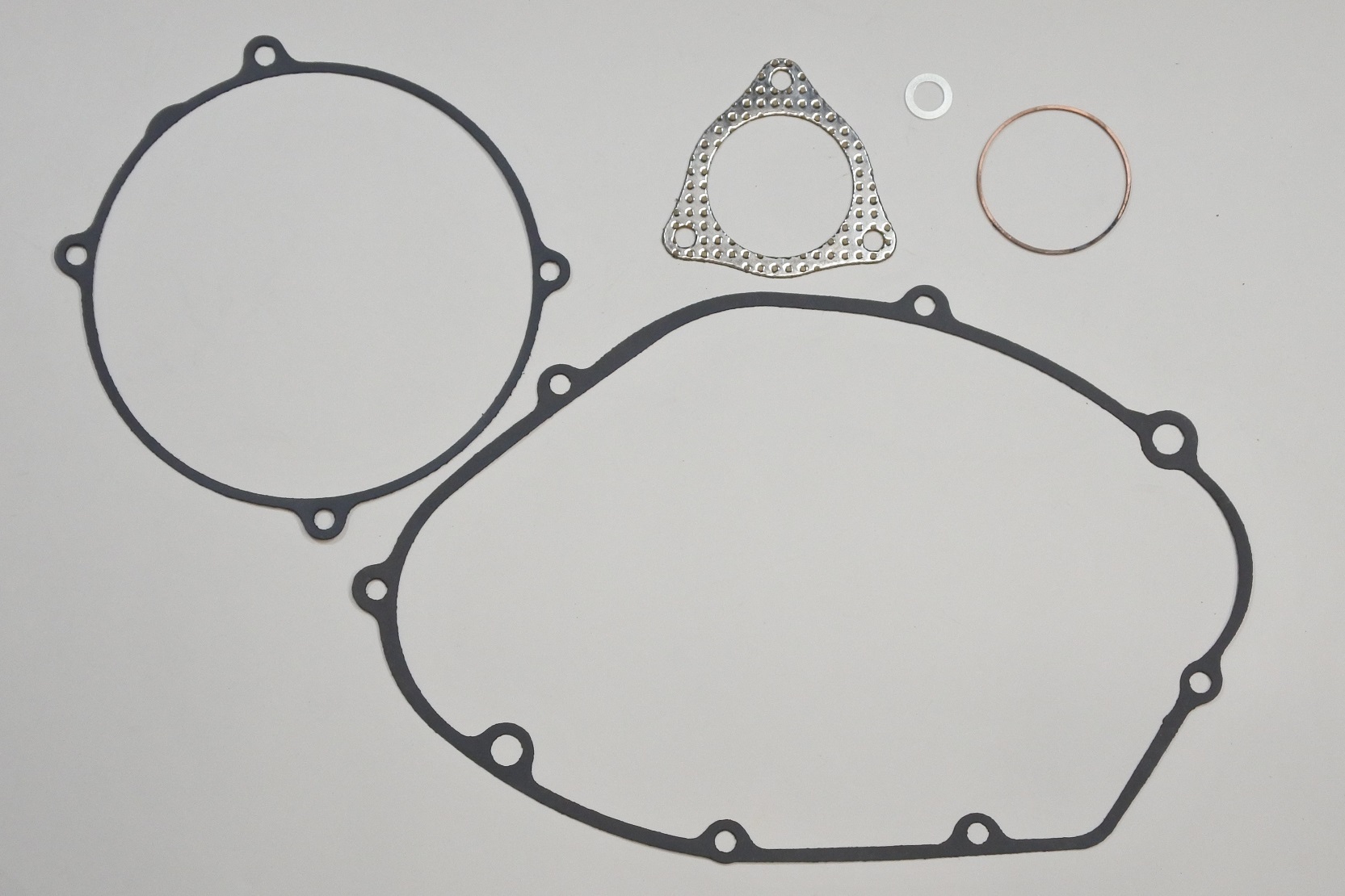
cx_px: 672
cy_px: 448
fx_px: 1943
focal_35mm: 52
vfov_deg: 26.0
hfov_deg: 38.2
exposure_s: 1/125
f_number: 4.5
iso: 640
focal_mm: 19.3
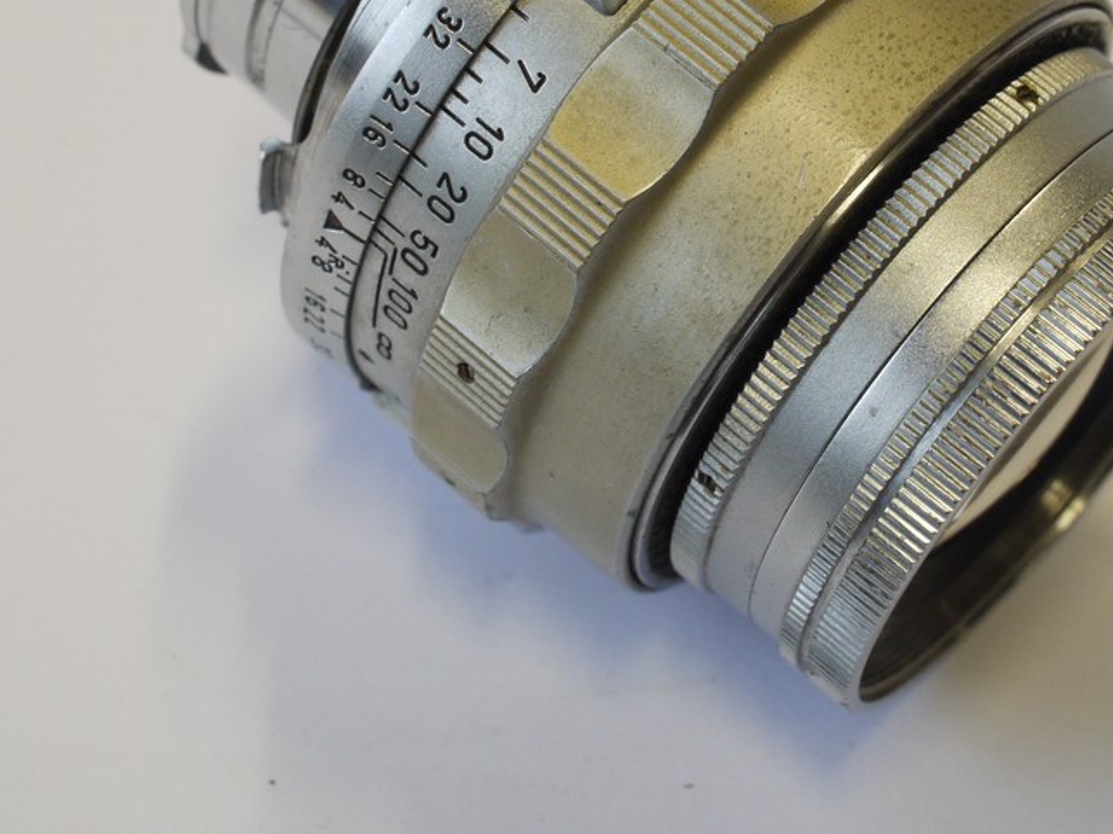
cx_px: 713
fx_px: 3600
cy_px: 213
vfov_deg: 13.2
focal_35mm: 112
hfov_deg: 17.5
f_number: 8
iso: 400
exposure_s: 1/40
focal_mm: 30
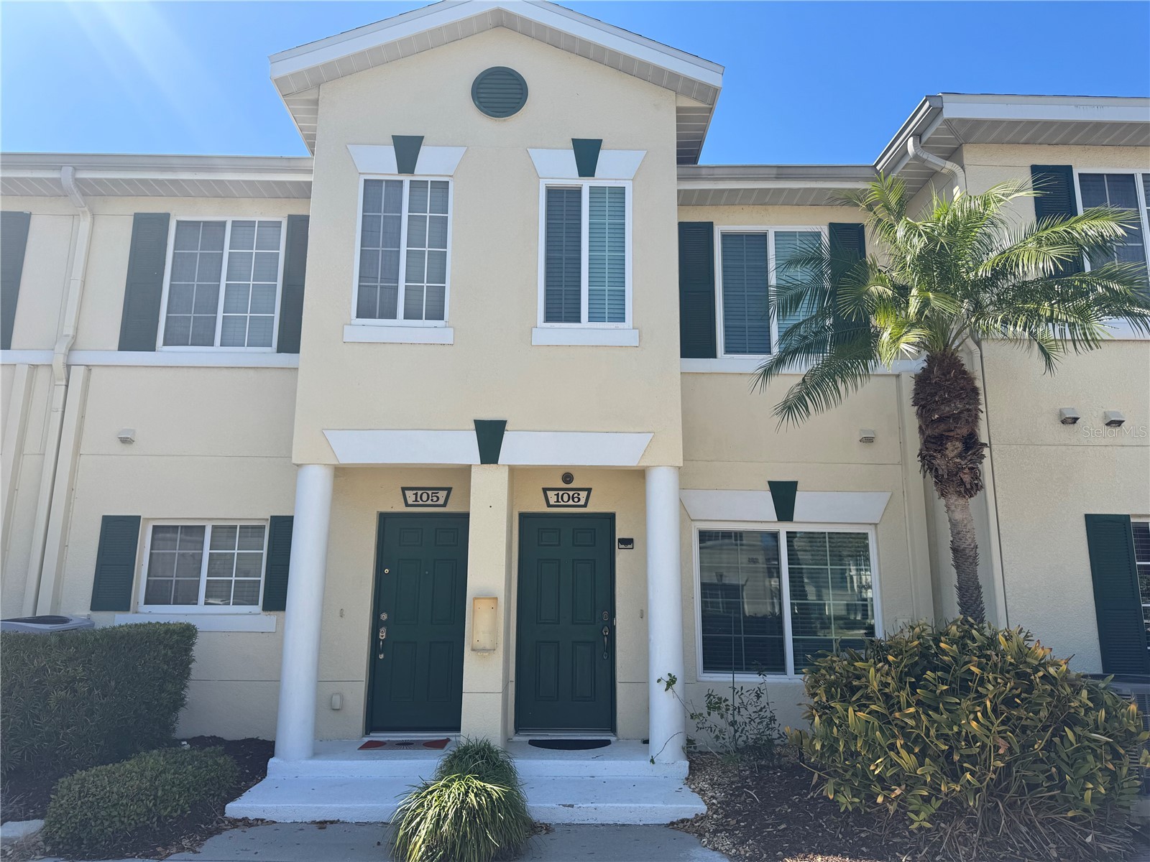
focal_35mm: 24
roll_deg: -0.6
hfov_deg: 71.6
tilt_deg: +10.7
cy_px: 431
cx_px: 575
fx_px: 797
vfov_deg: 56.8
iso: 80
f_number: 1.78
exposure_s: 1/2833
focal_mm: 6.76
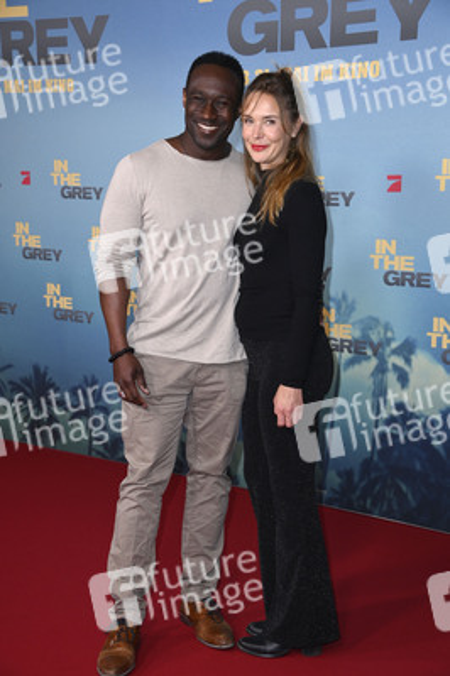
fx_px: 1164
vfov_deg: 32.4
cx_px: 225
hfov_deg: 21.9
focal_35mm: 62
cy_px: 338
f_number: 5.6
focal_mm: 62
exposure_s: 1/250
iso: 1250
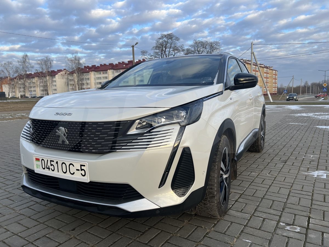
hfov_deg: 67.3
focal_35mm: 26
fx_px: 247
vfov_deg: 53.1
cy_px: 124
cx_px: 164
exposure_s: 1/1068
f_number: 1.5
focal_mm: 5.7
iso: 50
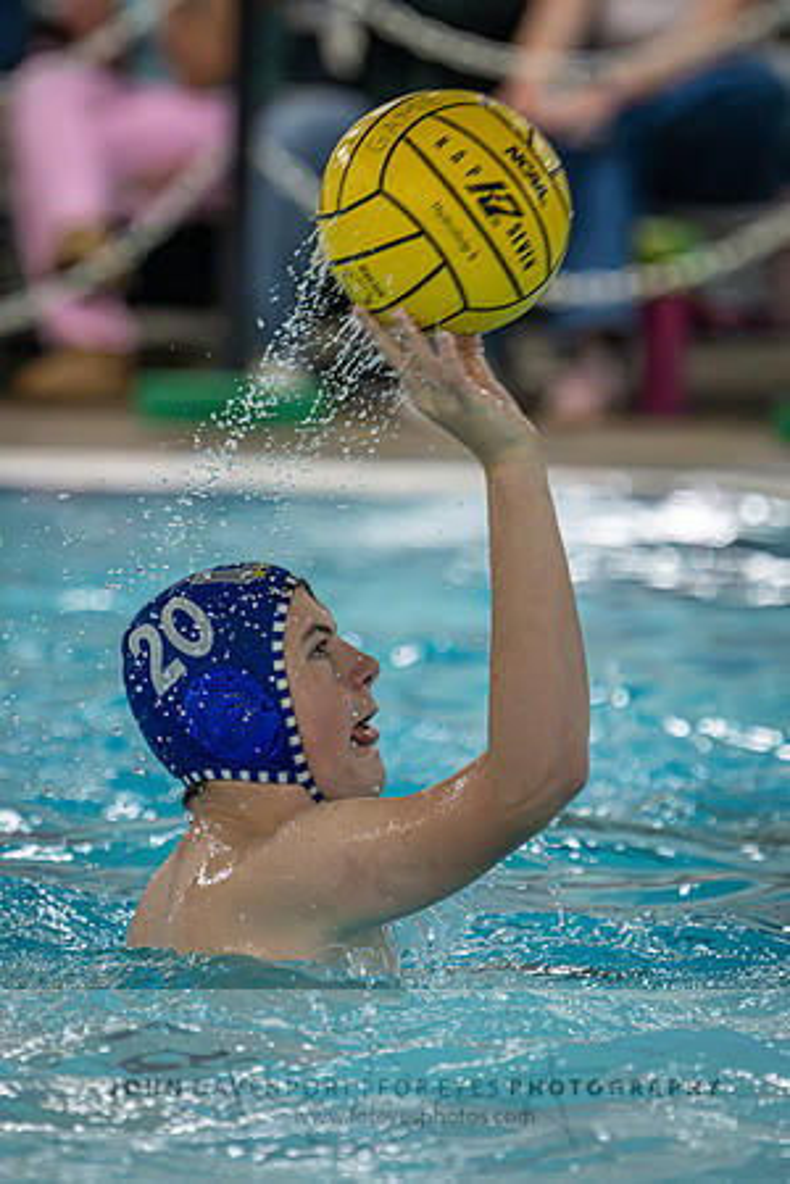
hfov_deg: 3.6
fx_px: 12401
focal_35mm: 377
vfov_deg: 5.5
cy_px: 564
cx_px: 304
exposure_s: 1/1000
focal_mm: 240
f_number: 4
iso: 12800
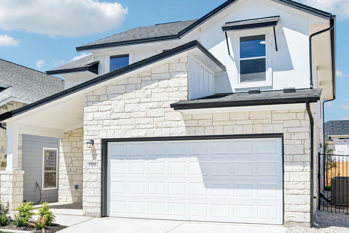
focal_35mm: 40
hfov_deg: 48.4
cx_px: 195
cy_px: 137
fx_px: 388
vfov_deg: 33.3
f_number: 8
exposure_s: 1/2000
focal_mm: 19
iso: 400
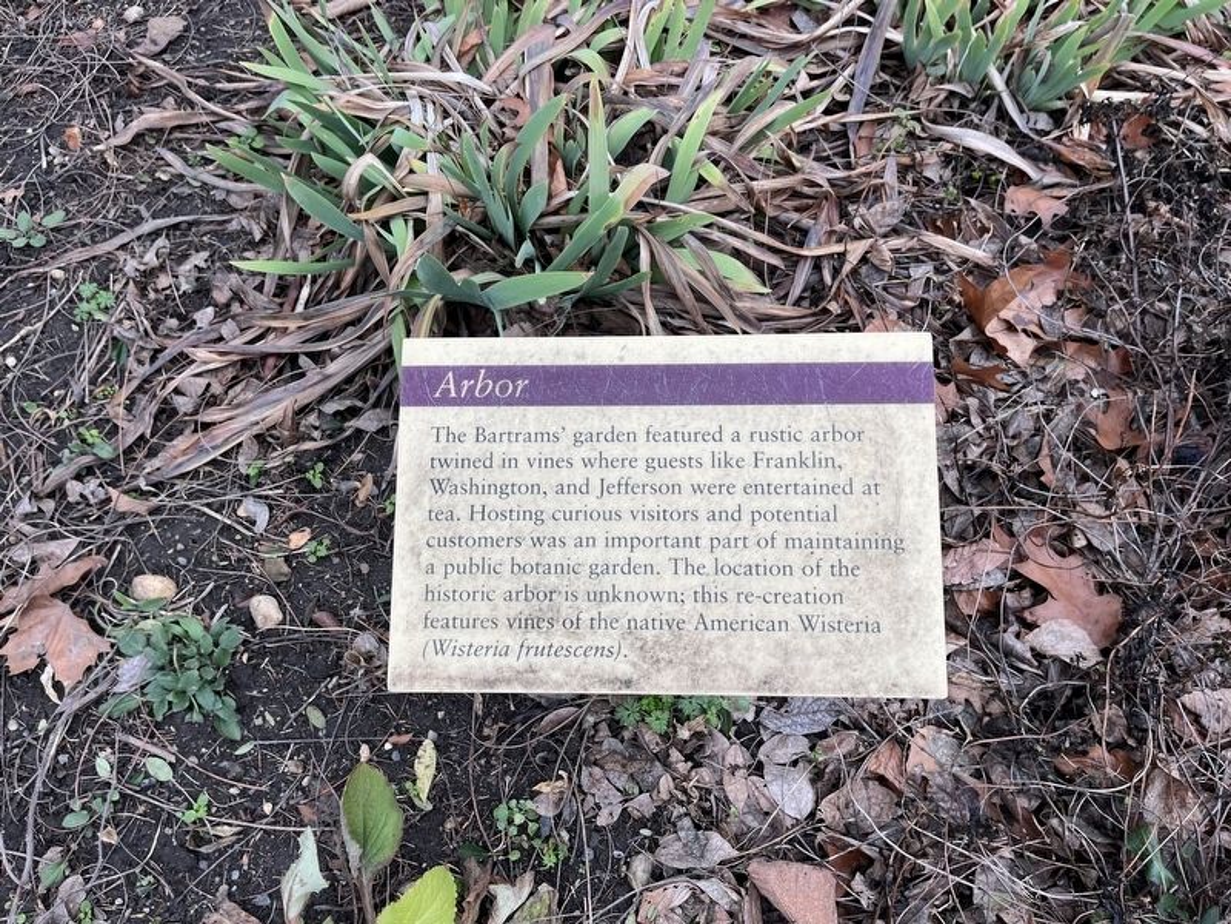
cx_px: 616
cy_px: 462
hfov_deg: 67.3
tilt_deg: -60.7
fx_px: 925
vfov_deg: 53.1
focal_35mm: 26
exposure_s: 1/177
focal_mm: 5.1
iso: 40
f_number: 1.6
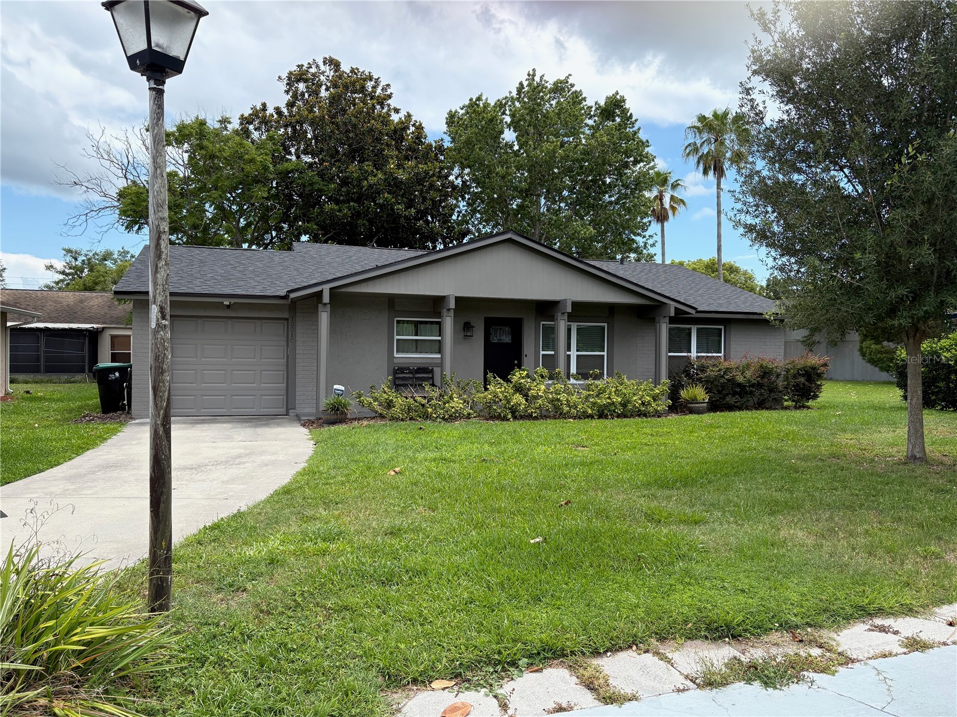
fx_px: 719
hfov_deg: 67.3
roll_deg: -0.5
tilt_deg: -0.3
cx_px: 478
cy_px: 358
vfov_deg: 53.1
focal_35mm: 26
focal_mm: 5.96
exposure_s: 1/2283
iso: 64
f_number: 1.6
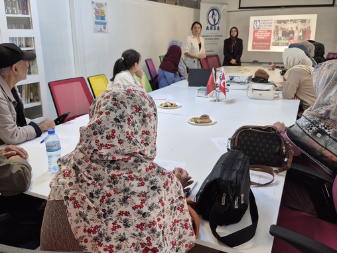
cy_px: 112
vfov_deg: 48.1
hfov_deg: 61.6
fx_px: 282
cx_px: 175
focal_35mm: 29
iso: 160
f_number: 1.8
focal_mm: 5.4
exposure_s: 1/60
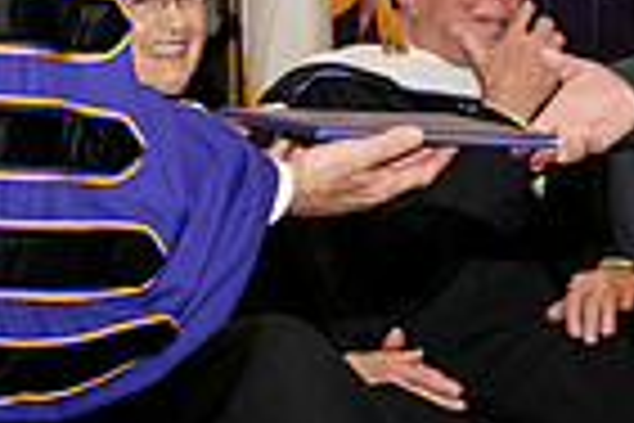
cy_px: 52
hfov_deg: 7.2
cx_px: 504
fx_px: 5054
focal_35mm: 287
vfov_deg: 4.8
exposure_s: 1/200
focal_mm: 70
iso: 1600
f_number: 5.6
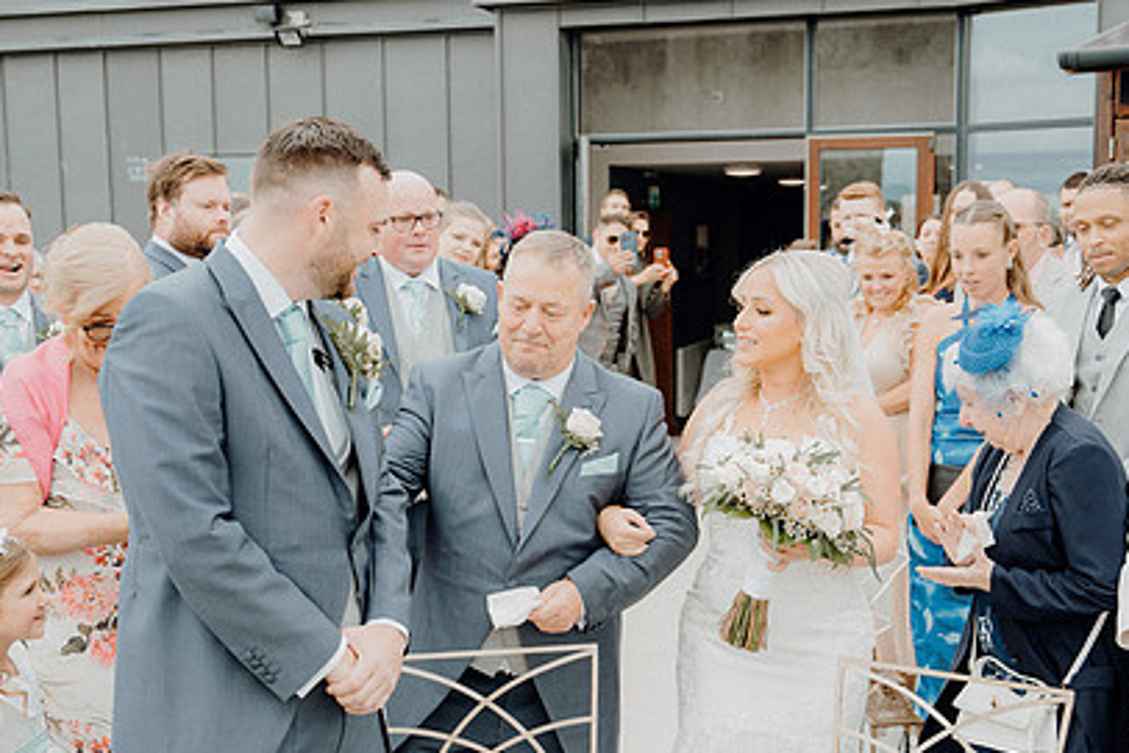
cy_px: 449
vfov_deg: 27.0
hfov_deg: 39.6
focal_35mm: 50
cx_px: 551
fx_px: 1569
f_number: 3.5
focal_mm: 35
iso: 125
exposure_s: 1/320
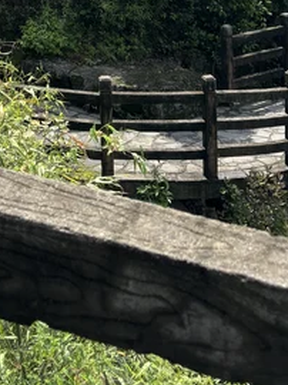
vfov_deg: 22.8
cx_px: 83
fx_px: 822
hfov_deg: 19.8
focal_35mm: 74
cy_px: -145
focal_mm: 5.96
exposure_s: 1/2451
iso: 50
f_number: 1.6
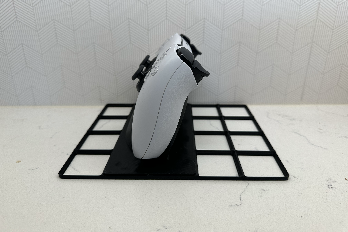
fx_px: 242
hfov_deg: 71.5
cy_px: 103
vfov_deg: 51.2
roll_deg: +0.7
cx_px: 174
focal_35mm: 25
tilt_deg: -21.4
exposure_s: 1/107
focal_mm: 6.86
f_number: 1.78
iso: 125
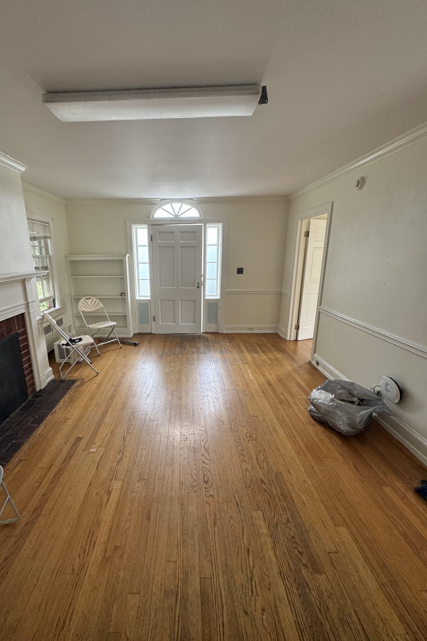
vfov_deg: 100.4
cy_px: 322
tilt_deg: -14.9
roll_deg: +2.1
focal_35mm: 15
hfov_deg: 76.8
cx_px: 181
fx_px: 267
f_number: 2.2
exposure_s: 1/99
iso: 125
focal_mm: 2.22
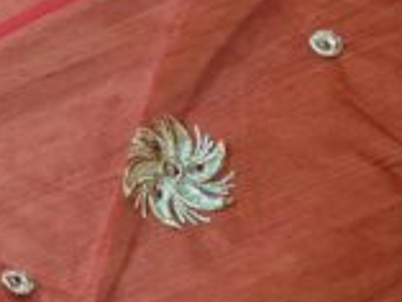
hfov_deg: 14.9
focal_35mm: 116
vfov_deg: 12.7
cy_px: 29
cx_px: -307
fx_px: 1348
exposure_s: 1/60
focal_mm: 5.4
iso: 200
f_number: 1.8
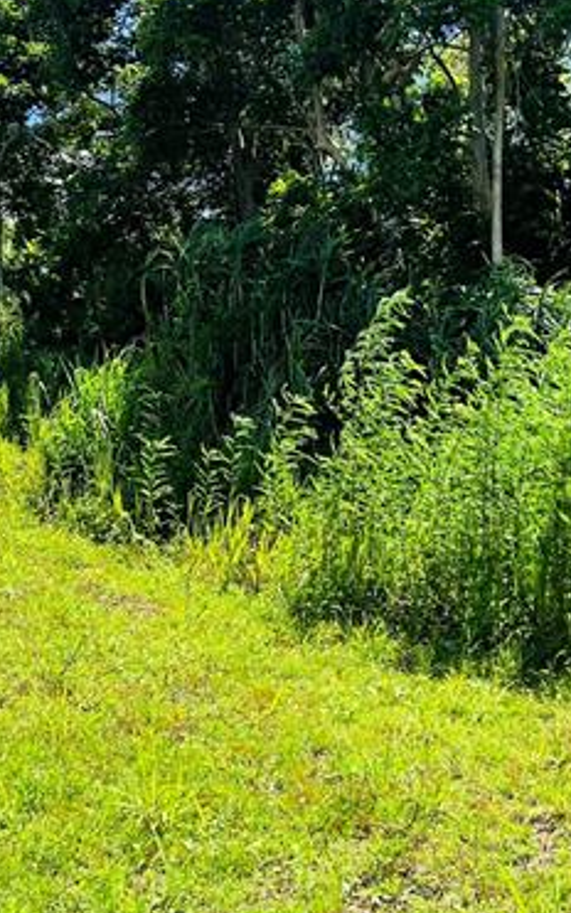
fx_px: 1419
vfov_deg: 35.7
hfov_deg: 22.6
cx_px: 421
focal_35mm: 57
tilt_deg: +3.4
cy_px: 438
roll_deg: -0.6
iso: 50
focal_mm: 5.7
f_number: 1.5
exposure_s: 1/2513
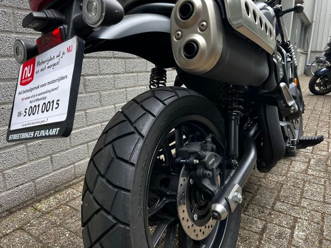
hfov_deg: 67.3
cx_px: 166
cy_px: 124
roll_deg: -0.8
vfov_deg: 53.1
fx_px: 249
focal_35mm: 26
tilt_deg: -14.3
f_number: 1.6
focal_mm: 5.1
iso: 50
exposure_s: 1/122
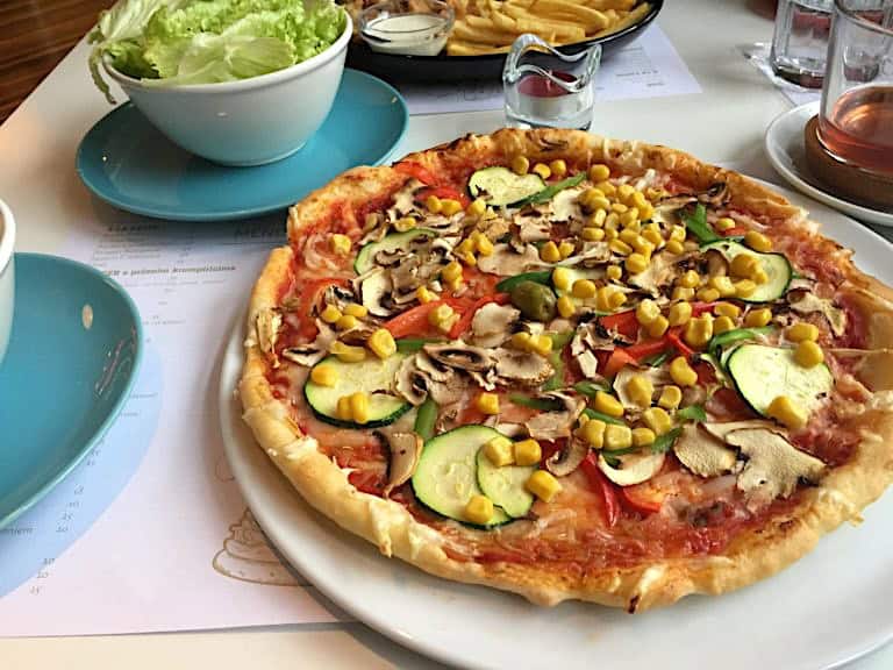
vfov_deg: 48.2
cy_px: 335
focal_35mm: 29
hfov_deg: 61.7
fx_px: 748
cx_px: 446
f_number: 2.2
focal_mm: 4.2
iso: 125
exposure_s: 1/33
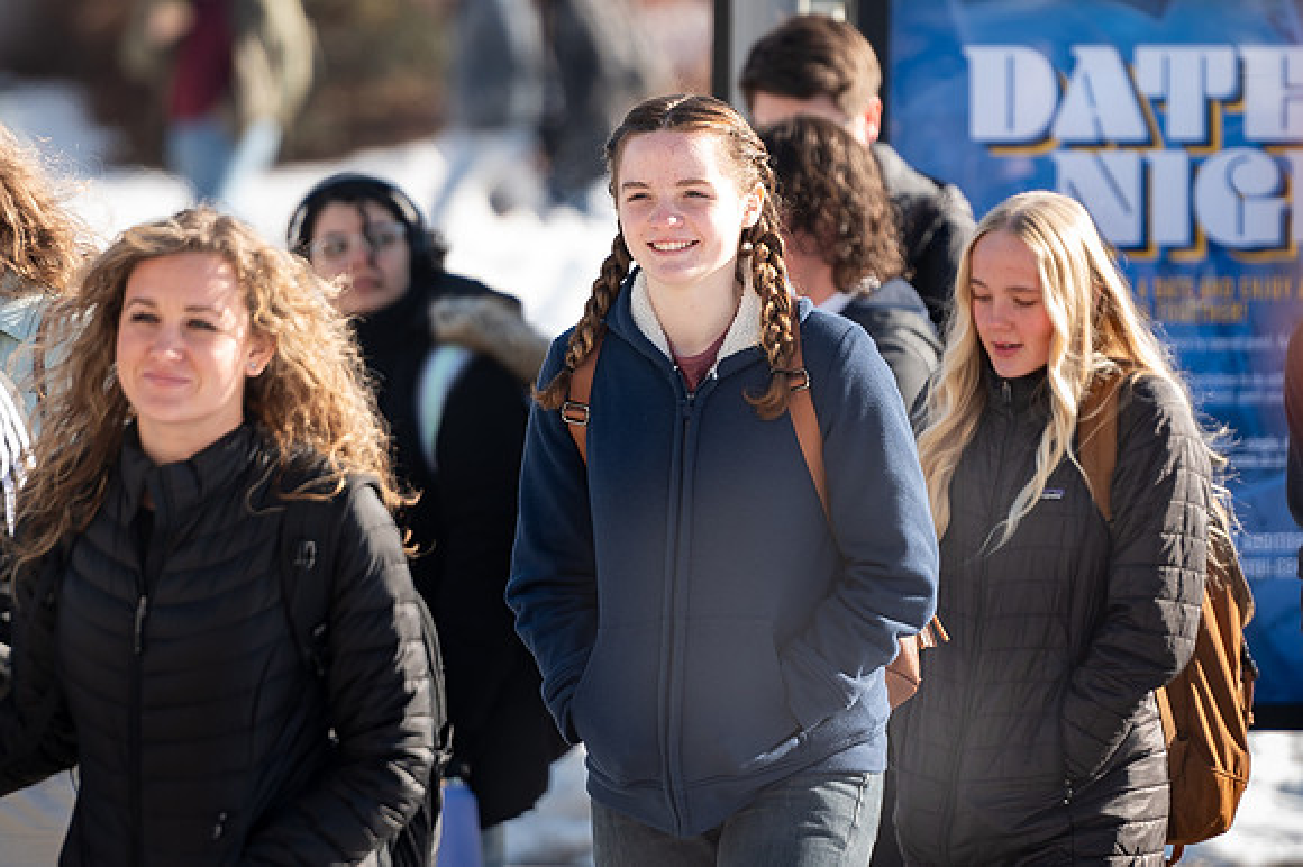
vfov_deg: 3.3
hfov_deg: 4.9
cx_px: 812
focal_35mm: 419
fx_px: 15165
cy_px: 498
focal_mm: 200
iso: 80
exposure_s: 1/500
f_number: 4
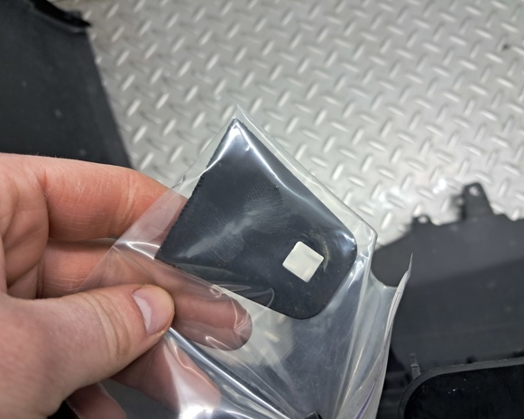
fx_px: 450
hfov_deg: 60.4
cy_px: 210
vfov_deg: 50.0
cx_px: 275
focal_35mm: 29
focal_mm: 4
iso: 160
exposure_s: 1/60
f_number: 1.8
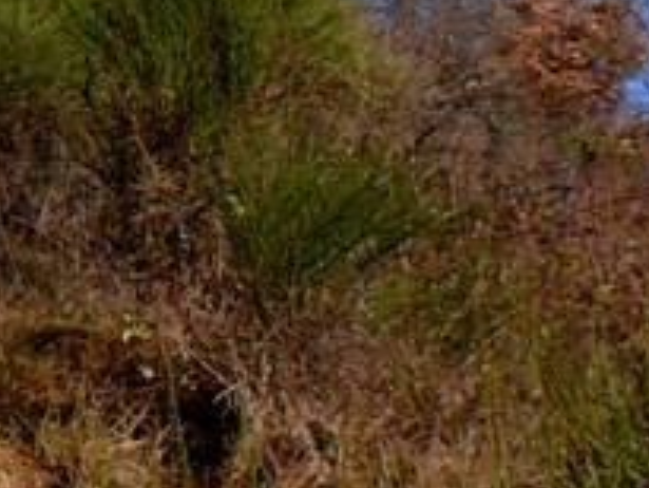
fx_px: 3208
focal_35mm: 171
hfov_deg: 10.5
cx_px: -712
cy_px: -196
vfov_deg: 8.5
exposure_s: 1/400
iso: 100
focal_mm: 7.4
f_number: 5.6
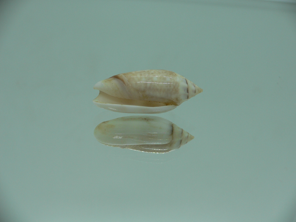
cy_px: 111
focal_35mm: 35
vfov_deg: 40.7
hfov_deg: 52.6
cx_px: 148
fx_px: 299
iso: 80
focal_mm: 4.6
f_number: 2.8
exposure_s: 1/80
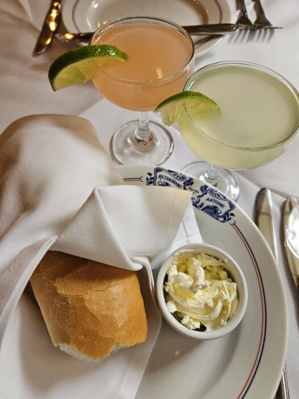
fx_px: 265
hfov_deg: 58.9
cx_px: 150
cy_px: 200
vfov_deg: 73.9
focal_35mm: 23
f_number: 1.8
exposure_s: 1/120
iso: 160
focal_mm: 5.4
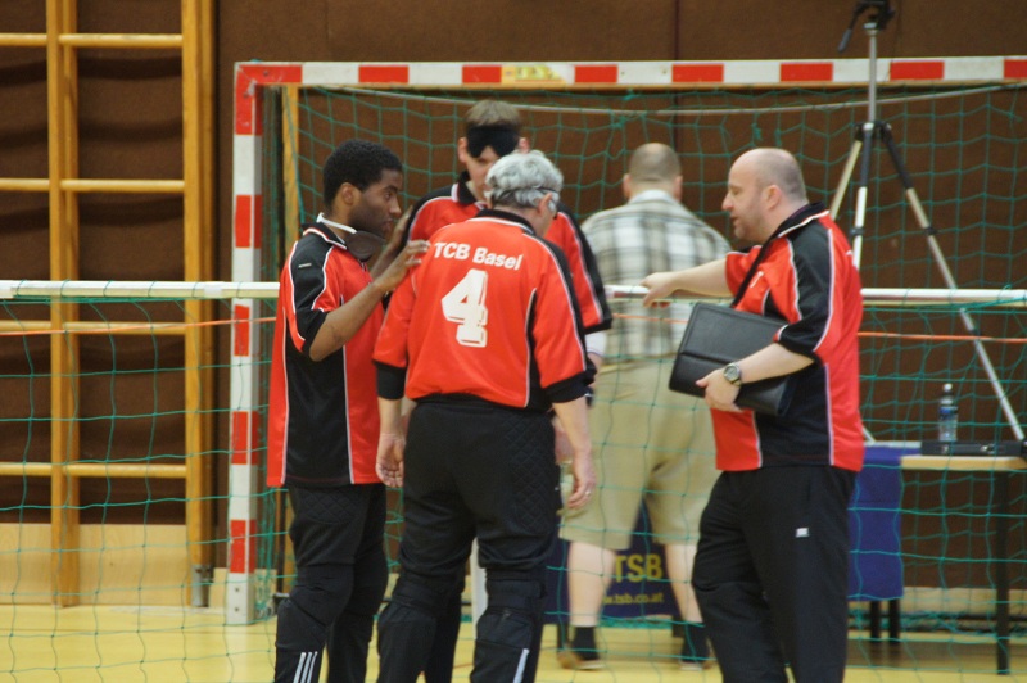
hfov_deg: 6.9
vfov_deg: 4.6
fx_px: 8551
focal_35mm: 300
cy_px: 342
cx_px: 514
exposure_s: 1/20
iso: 1600
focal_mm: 200
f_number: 6.3
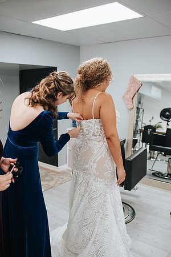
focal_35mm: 35
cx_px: 86
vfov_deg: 54.4
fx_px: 249
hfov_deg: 37.9
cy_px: 128
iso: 800
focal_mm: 35
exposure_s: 1/320
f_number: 2.8
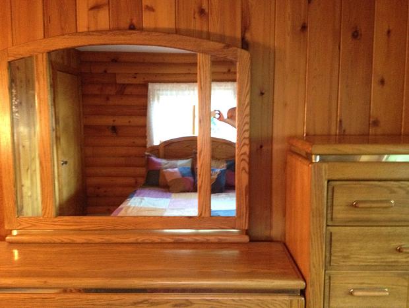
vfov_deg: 40.8
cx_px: 204
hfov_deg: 52.6
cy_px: 154
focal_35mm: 35
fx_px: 414
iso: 640
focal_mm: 4.28
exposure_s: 1/15
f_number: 2.4
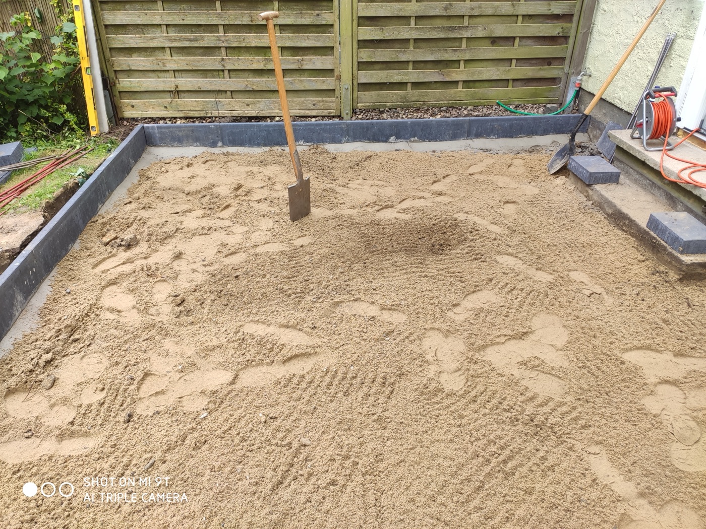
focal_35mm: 26
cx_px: 353
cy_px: 264
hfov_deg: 67.3
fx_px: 530
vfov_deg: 53.1
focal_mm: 4.77
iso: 112
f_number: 1.75
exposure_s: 1/118
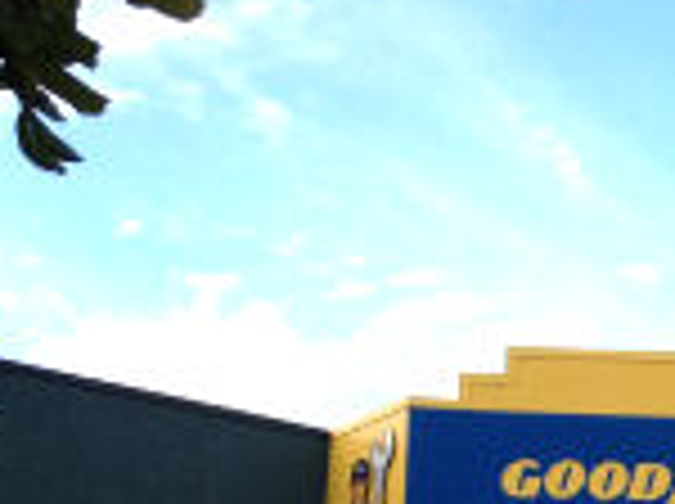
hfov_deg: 17.7
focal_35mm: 103
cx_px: 922
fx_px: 2005
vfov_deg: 13.6
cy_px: 711
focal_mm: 4.28
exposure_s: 1/361
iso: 64
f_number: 2.4
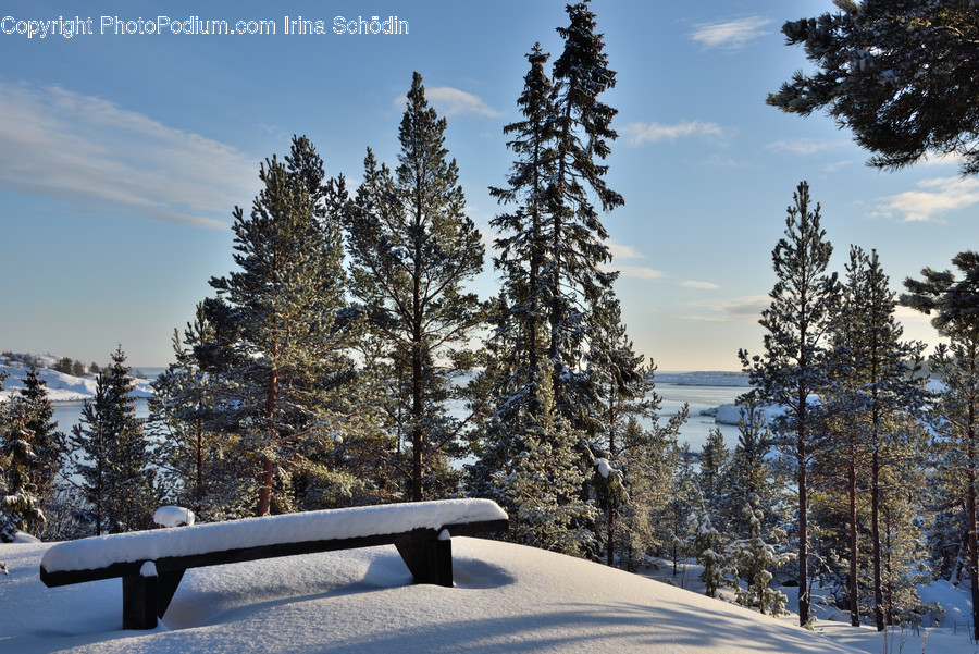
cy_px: 327
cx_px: 490
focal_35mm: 48
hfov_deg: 41.1
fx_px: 1306
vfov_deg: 28.1
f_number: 16
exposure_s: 1/60
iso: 100
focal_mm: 48
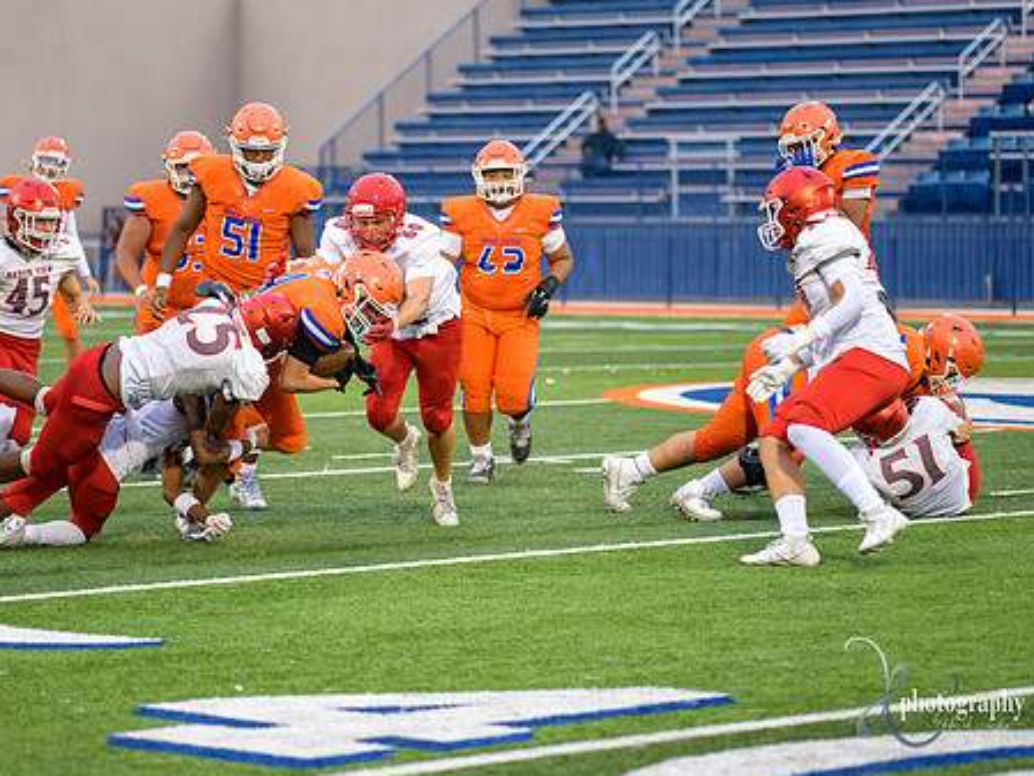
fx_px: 4452
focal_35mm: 149
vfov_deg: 10.0
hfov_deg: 13.2
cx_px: 424
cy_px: 360
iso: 720
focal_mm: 120
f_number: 2.8
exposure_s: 1/500
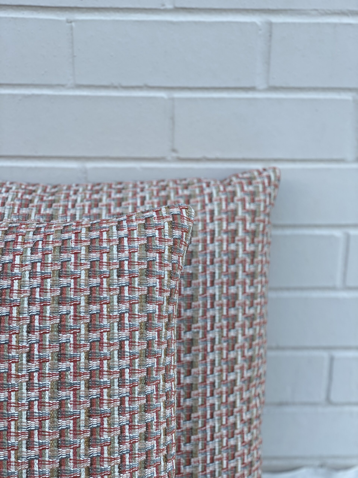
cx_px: 179
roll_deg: -1.0
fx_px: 717
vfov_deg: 36.8
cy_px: 239
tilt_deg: -18.6
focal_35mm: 52
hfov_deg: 28.0
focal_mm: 6
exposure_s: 1/227
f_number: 2
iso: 20
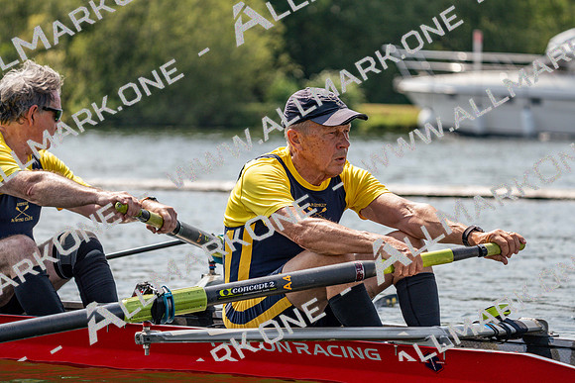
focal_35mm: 200
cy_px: 192
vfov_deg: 6.9
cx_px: 288
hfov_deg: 10.3
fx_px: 3195
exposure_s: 1/1600
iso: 250
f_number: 5.6
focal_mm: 200
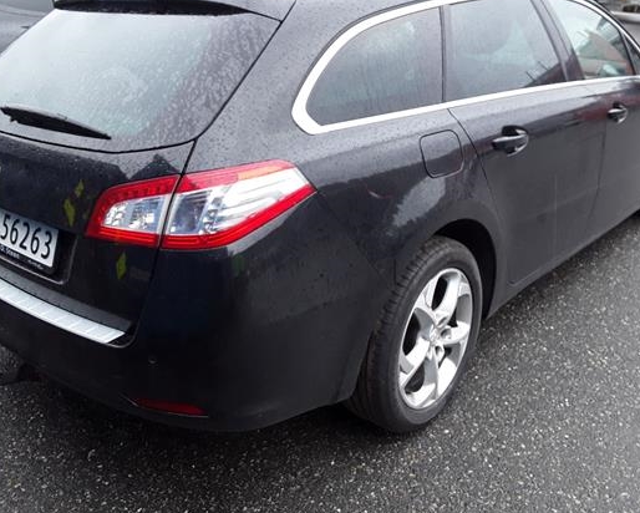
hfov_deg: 52.8
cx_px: 327
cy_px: 219
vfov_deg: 43.3
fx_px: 645
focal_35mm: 34
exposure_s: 1/100
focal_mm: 2.91
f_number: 1.9
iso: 40
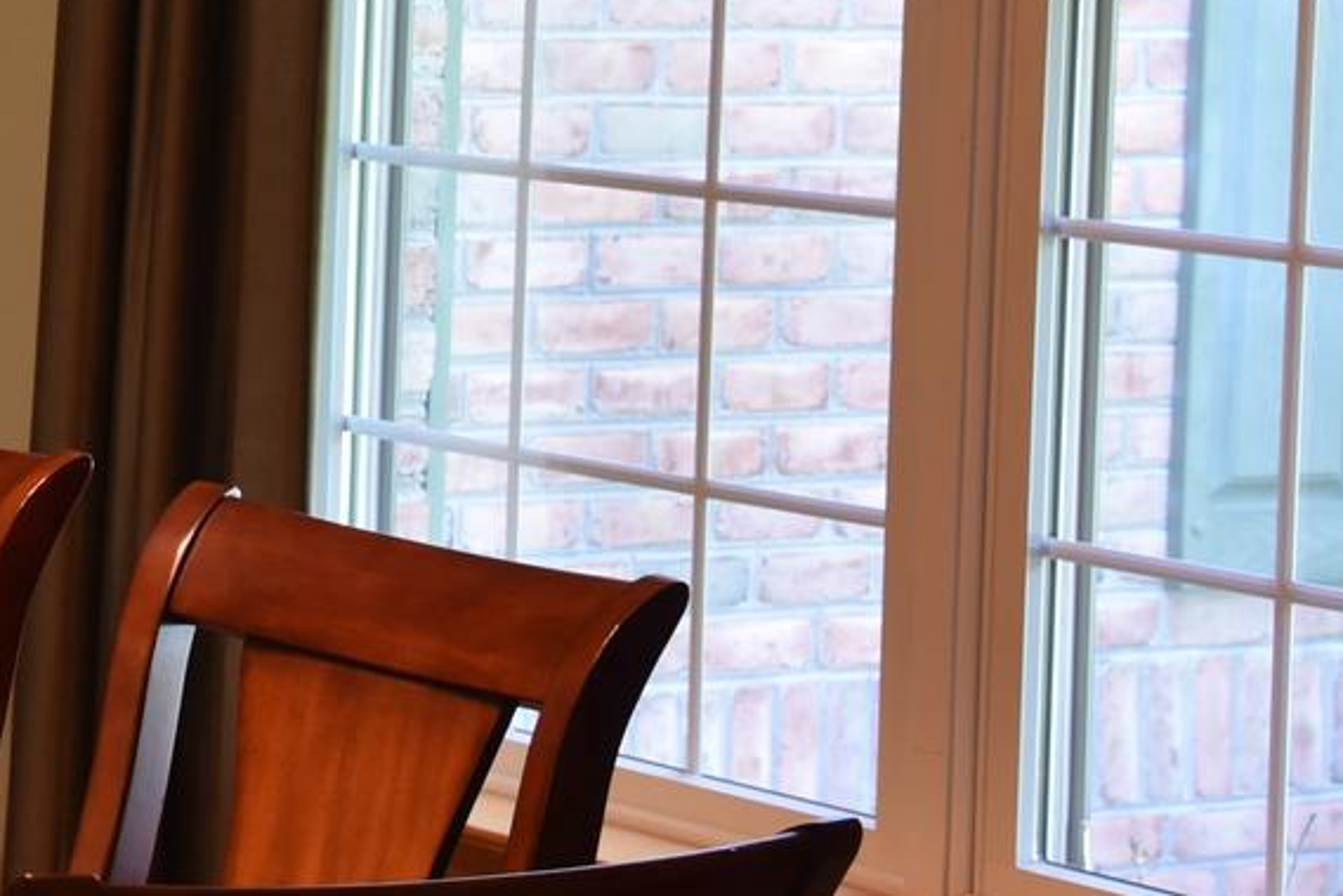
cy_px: -8
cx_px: -890
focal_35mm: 144
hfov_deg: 13.2
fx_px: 5374
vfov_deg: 9.5
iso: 800
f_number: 6.3
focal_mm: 40
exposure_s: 1/15
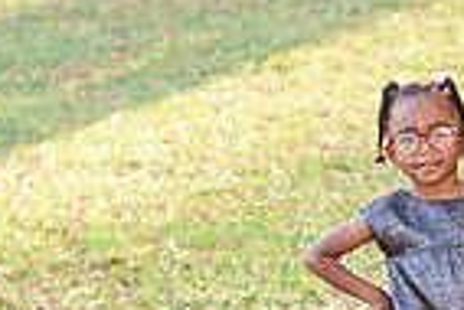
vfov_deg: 4.0
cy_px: -8
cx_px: 693
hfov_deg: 5.9
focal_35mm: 347
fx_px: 4477
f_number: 2.8
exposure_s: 1/400
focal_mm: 85
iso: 320
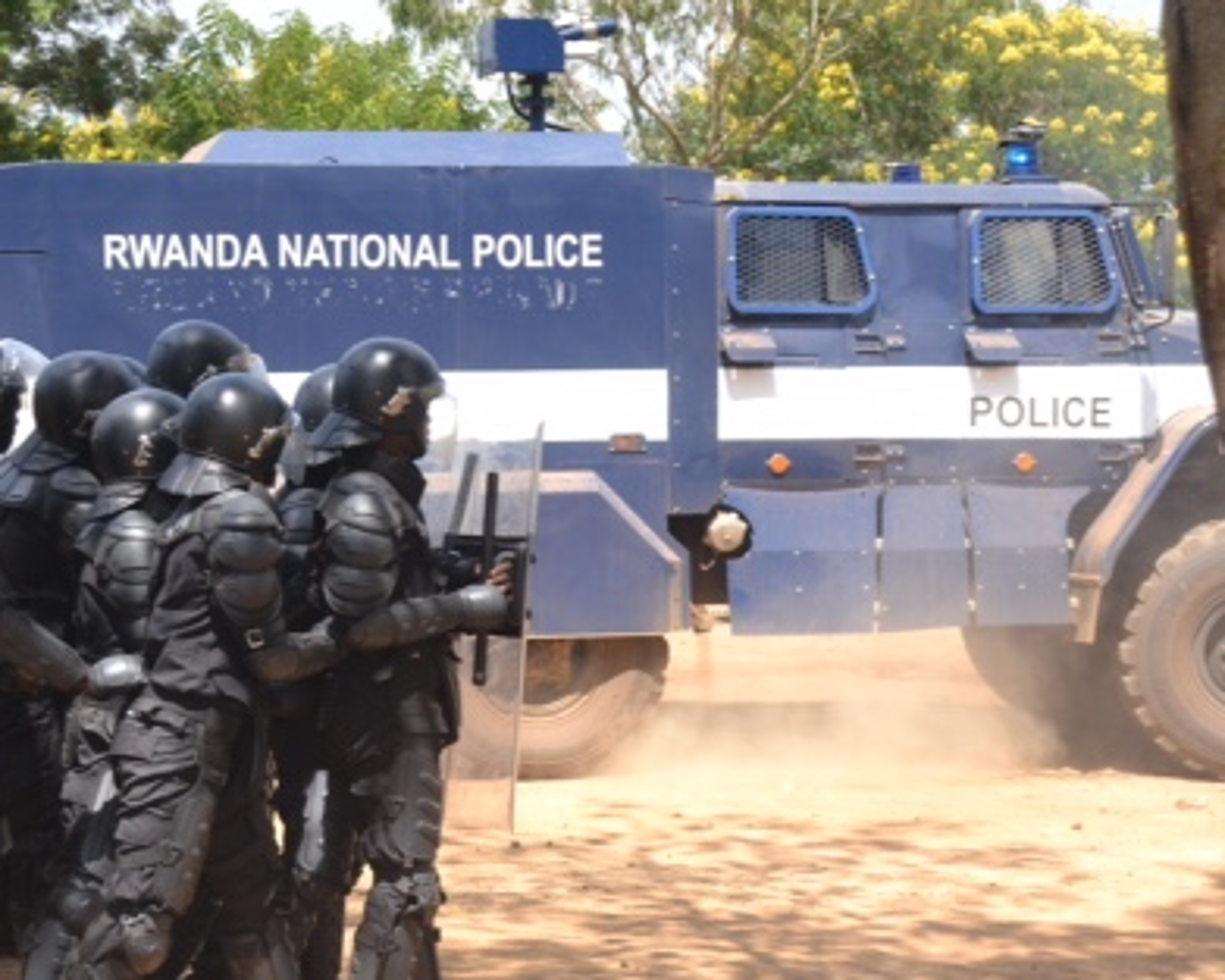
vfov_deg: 19.0
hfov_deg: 23.5
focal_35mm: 81
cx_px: 363
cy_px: 463
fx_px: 2929
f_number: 7.1
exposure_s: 1/200
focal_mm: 35
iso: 100
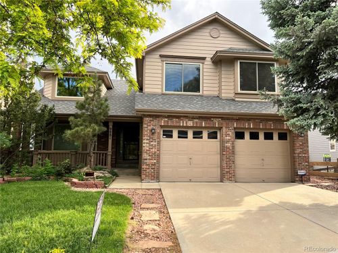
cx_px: 169
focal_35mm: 26
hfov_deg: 67.3
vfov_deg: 53.1
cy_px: 126
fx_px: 254
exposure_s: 1/611
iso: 50
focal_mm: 5.7
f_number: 1.5
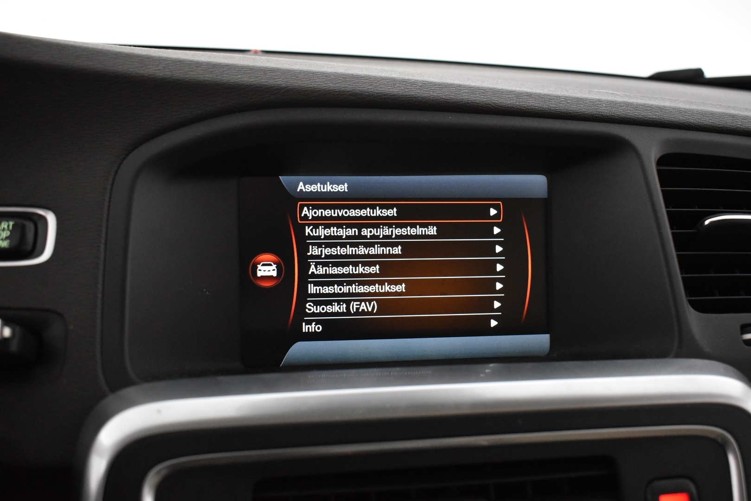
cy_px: 250
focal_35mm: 36
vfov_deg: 36.9
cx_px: 376
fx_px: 751
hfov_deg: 53.1
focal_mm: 24
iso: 3200
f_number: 3.8
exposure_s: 1/50
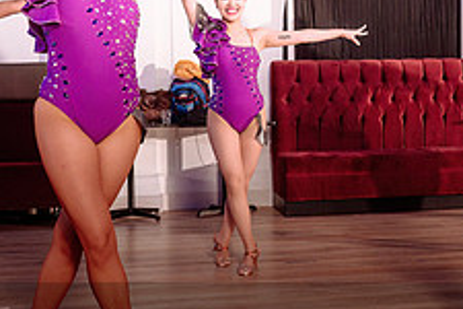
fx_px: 862
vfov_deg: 20.2
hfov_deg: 29.9
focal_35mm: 67
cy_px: 102
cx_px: 295
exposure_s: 1/250
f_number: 2.8
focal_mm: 24
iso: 1600
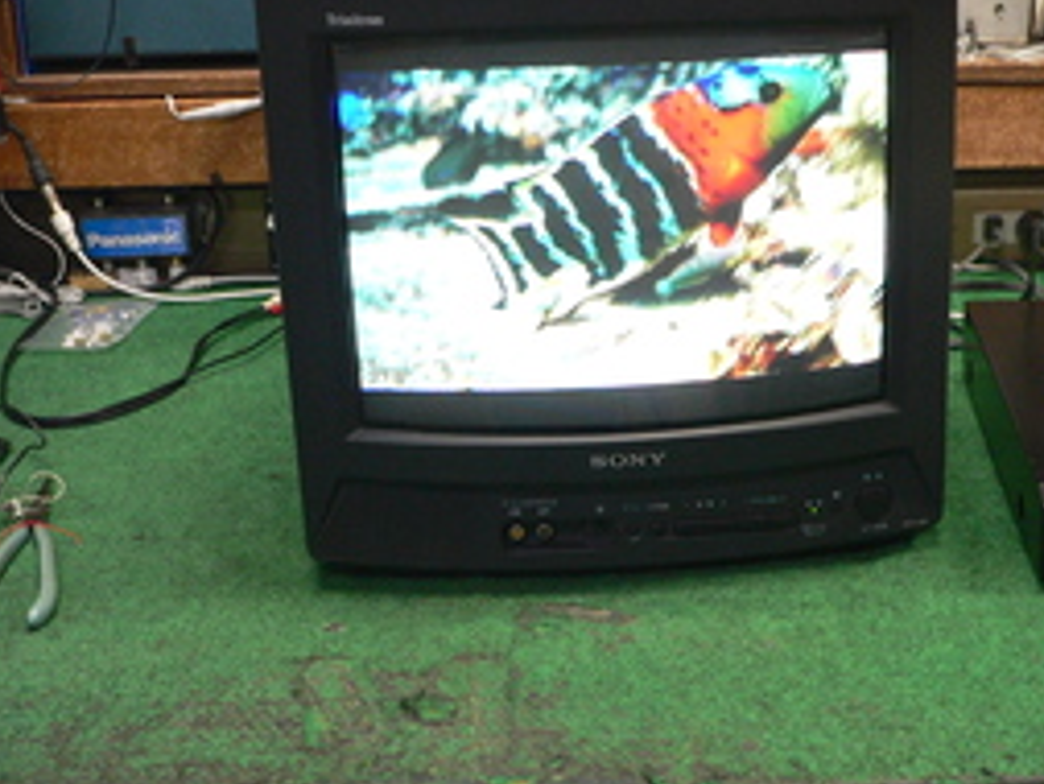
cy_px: 241
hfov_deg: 34.9
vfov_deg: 26.8
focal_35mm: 54
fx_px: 1629
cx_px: 751
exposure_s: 1/15
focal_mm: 6
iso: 200
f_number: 2.8
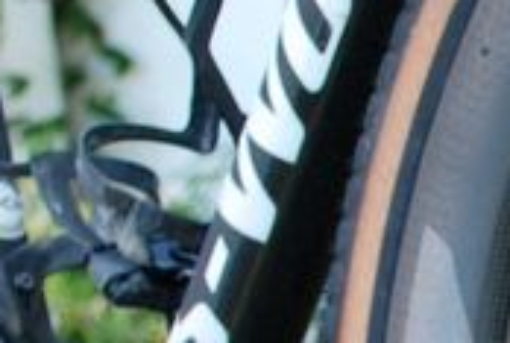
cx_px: 1172
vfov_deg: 5.2
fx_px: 3764
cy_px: 547
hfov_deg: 7.3
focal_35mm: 265
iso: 400
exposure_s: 1/125
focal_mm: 24
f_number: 4.2
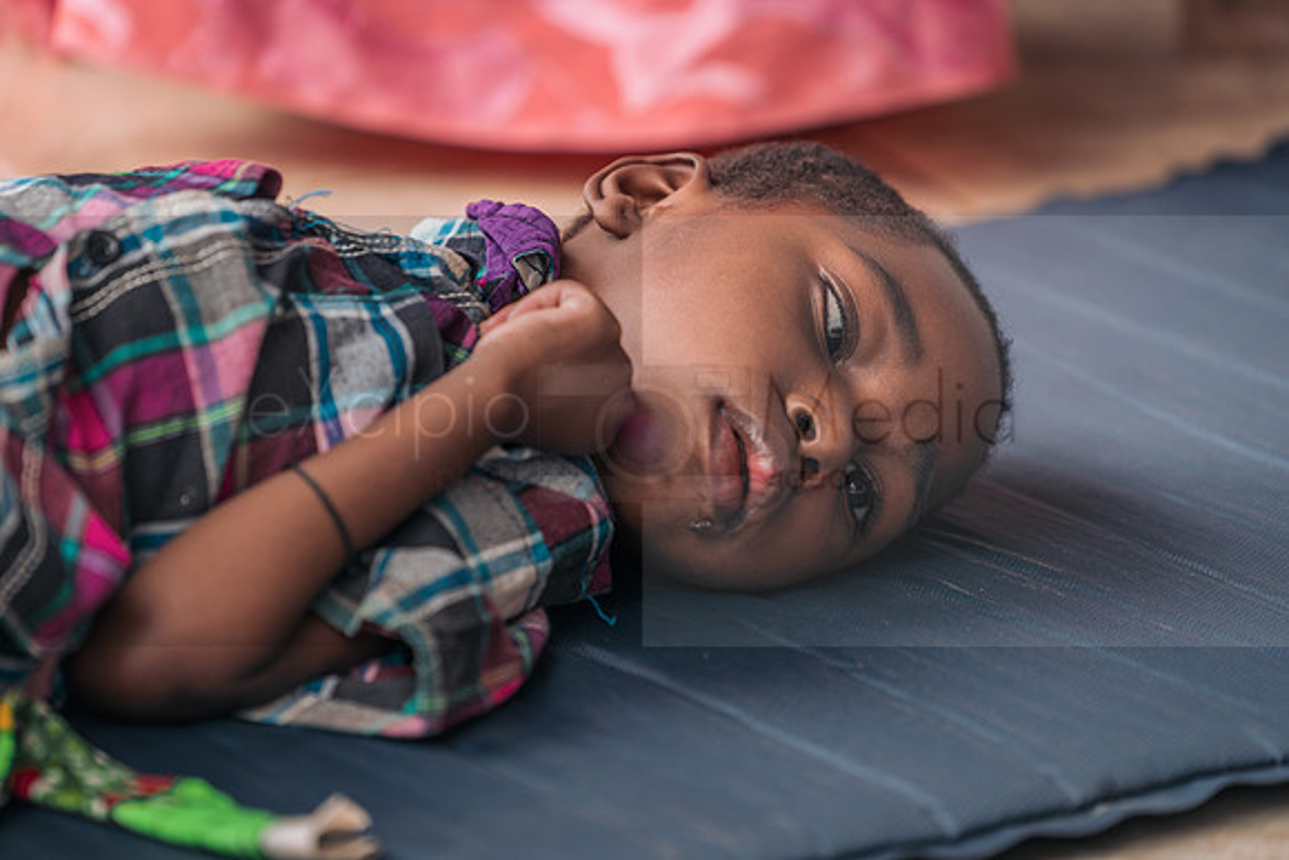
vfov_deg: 6.9
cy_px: 430
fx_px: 7162
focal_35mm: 200
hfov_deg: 10.3
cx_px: 644
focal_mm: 200
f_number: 4
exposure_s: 1/200
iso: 200
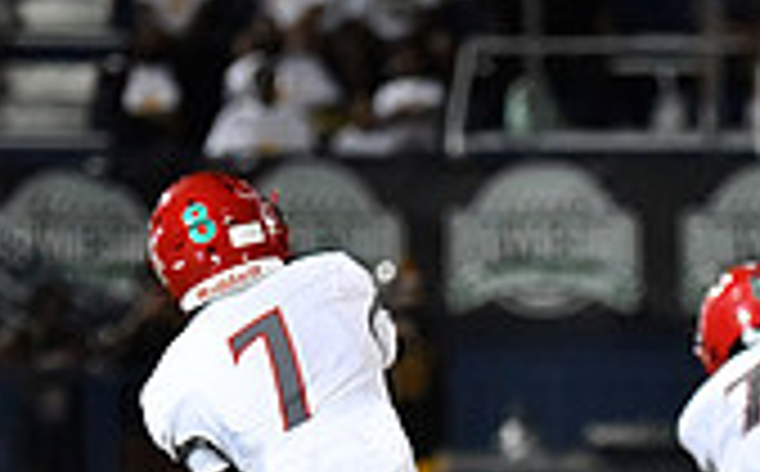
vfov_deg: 2.5
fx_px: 10877
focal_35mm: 526
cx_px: 657
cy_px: 483
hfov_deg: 4.0
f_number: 2.8
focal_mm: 150
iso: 10000
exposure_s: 1/3200
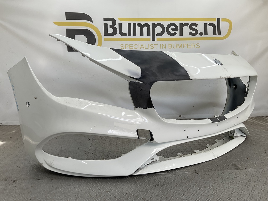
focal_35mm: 29
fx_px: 225
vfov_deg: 48.2
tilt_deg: -7.4
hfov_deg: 61.7
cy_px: 100
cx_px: 134
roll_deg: +0.2
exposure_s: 1/228
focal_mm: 3
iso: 16
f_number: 1.8
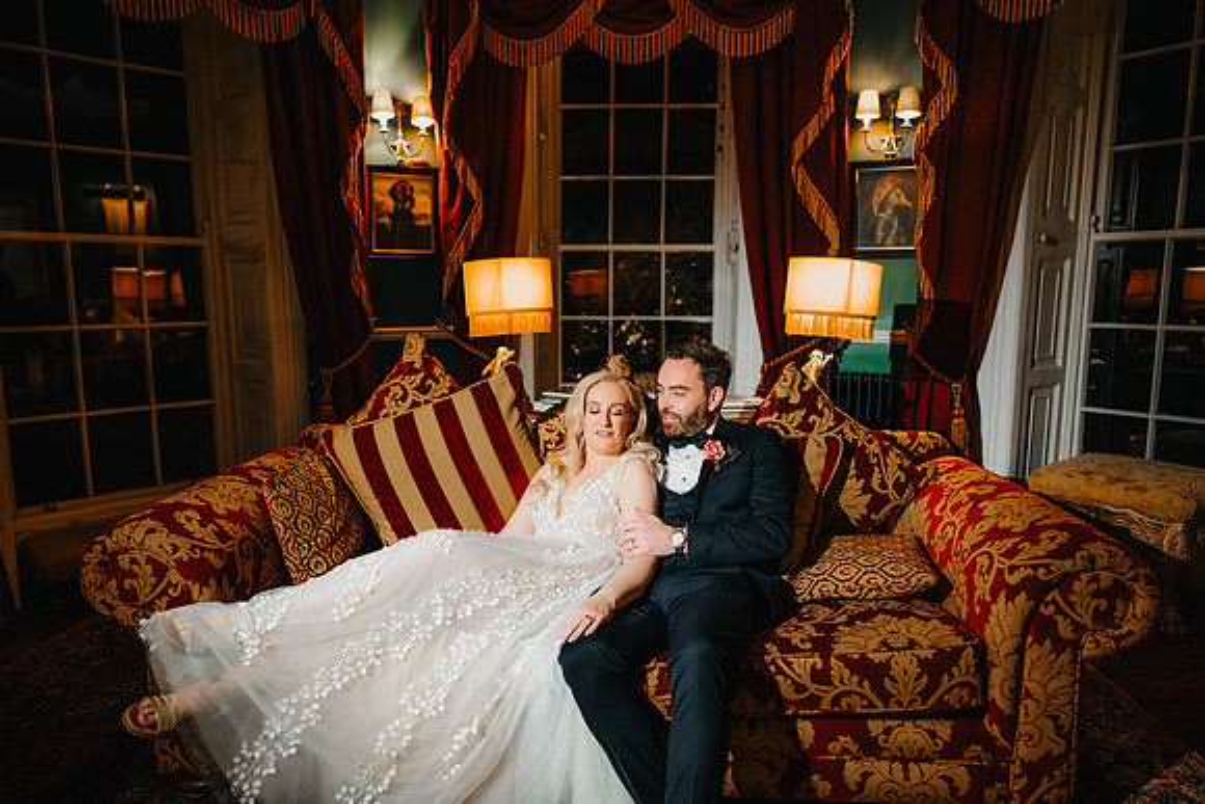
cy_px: 402
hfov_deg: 72.0
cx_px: 591
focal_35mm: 25
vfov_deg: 51.7
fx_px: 830
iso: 800
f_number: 1.6
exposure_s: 1/200
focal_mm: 24
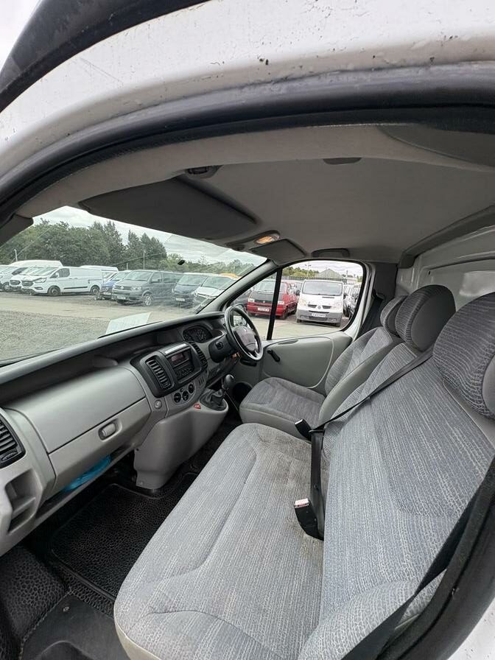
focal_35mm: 14
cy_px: 330
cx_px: 248
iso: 64
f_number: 2.2
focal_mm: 2.22
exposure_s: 1/375
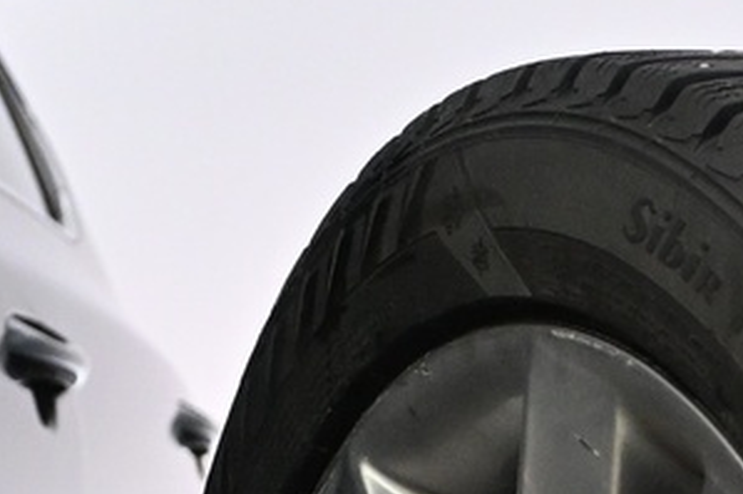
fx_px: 3776
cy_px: 1149
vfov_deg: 7.1
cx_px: 914
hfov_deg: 11.0
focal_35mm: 183
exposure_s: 1/125
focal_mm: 22.5
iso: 2000
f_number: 4
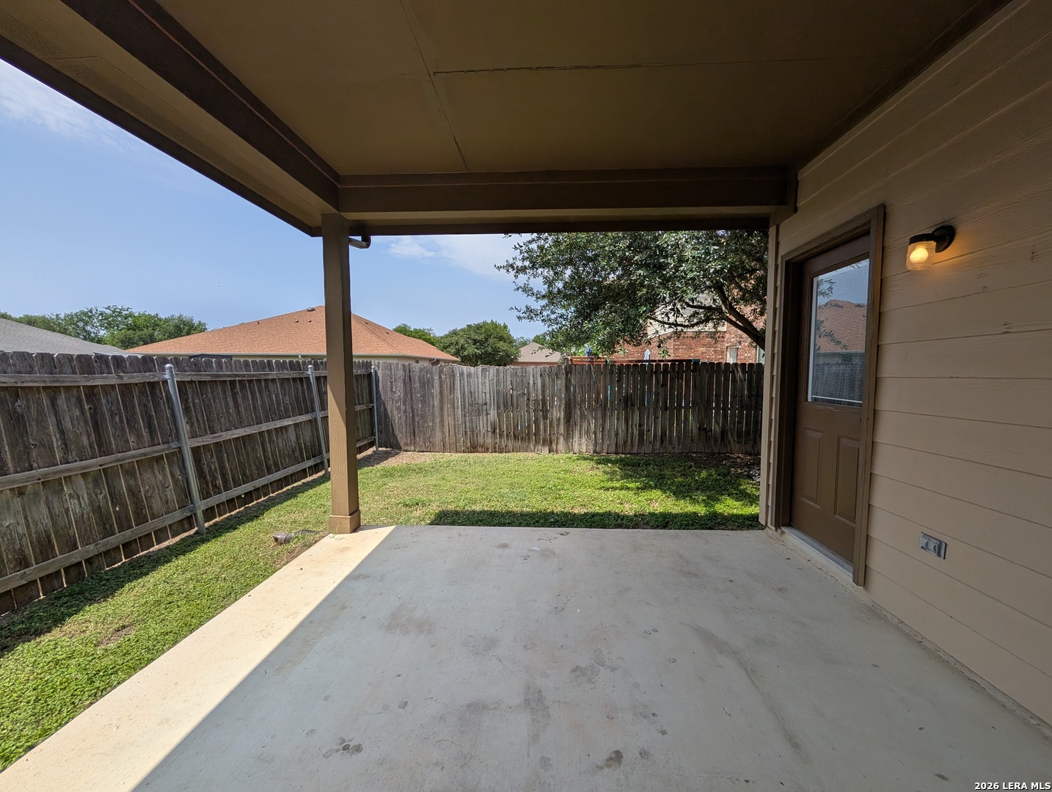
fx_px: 365
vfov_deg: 94.7
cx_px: 526
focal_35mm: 12
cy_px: 396
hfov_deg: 110.5
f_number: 1.7
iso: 55
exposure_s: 1/3663
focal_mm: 2.02
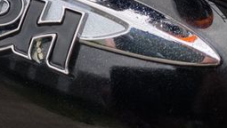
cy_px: -19
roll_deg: -7.9
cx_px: 2
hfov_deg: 28.0
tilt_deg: -9.3
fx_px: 428
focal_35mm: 71
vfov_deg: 16.4
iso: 32
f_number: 1.8
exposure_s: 1/310
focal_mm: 4.25
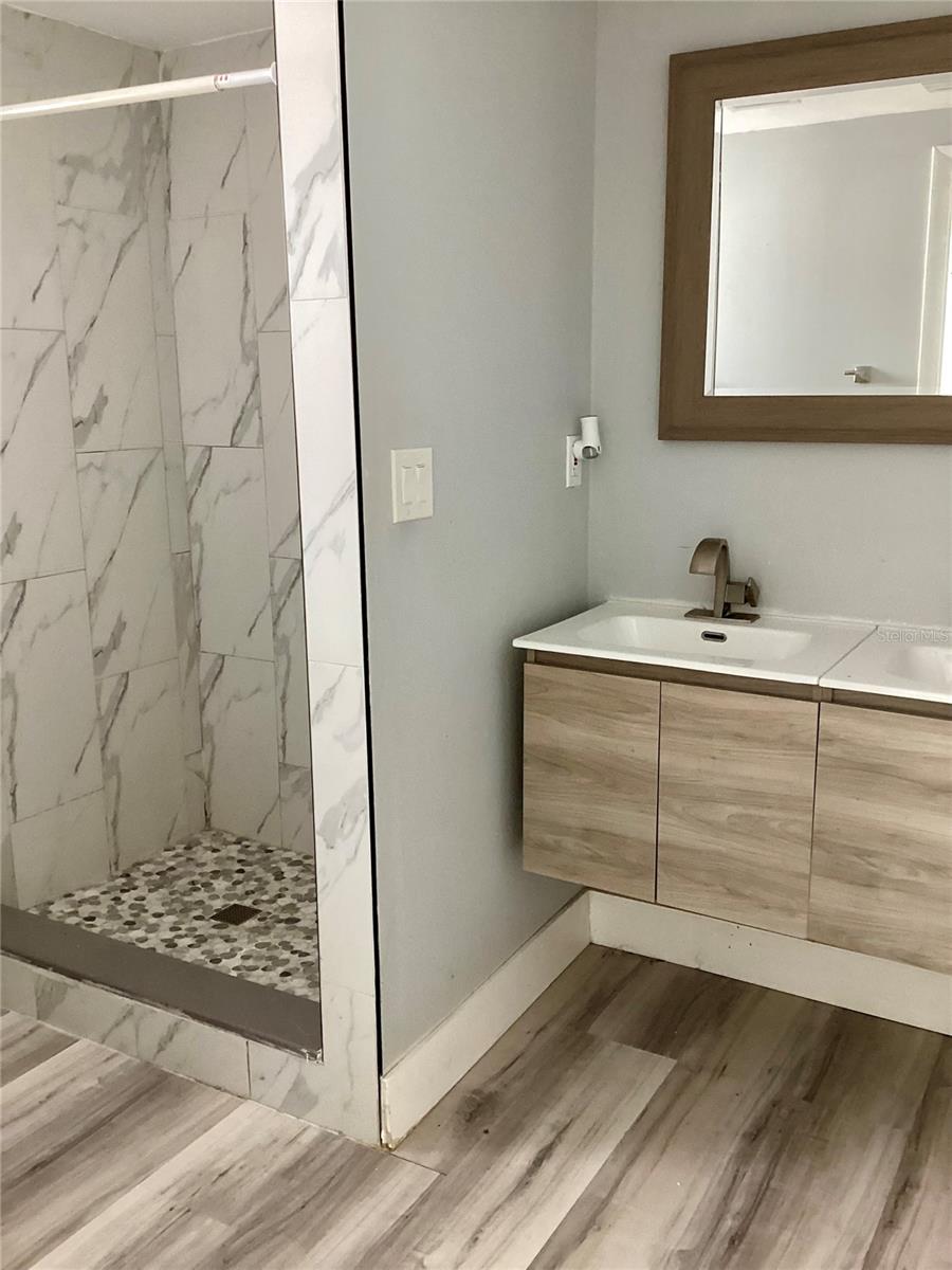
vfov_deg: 58.4
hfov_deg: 45.4
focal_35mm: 31
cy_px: 635
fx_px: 1137
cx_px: 476
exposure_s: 1/60
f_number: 2.4
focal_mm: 3.3
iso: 200
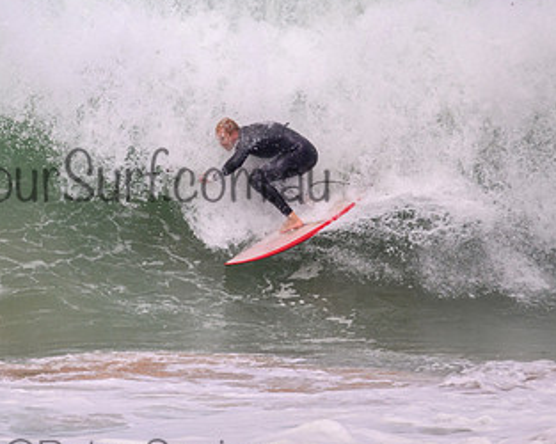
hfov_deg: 1.4
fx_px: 22892
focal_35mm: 1392
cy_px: 161
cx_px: 142
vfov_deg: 1.1
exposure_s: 1/2000
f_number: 11
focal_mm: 800
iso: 800
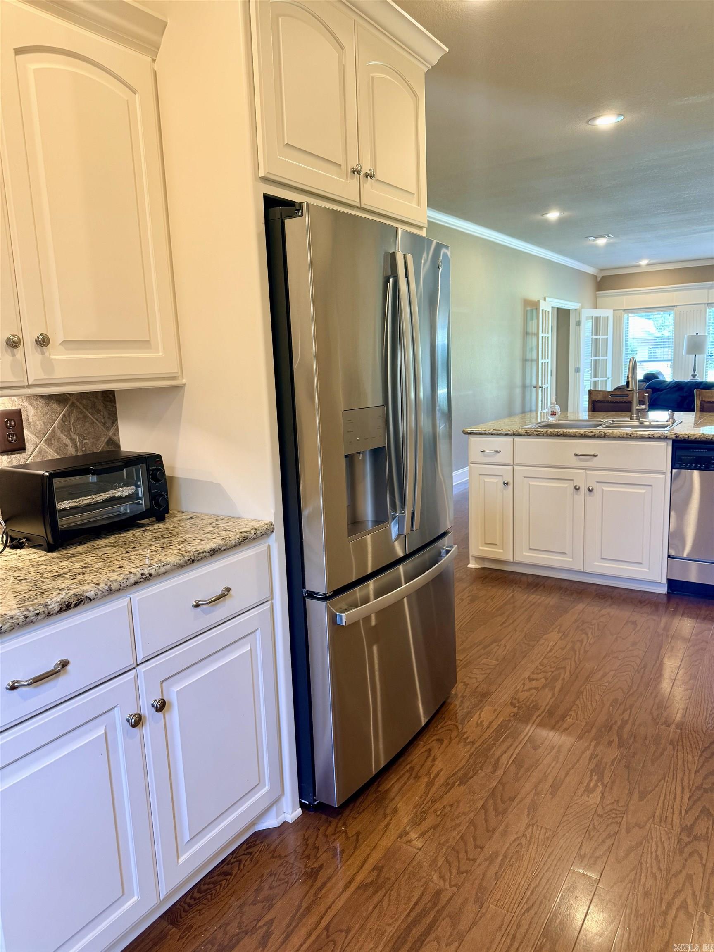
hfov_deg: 56.8
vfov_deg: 71.6
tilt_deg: -9.4
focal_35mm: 24
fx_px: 660
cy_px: 476
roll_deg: +3.0
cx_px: 357
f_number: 1.78
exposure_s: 1/60
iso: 125
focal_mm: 6.76
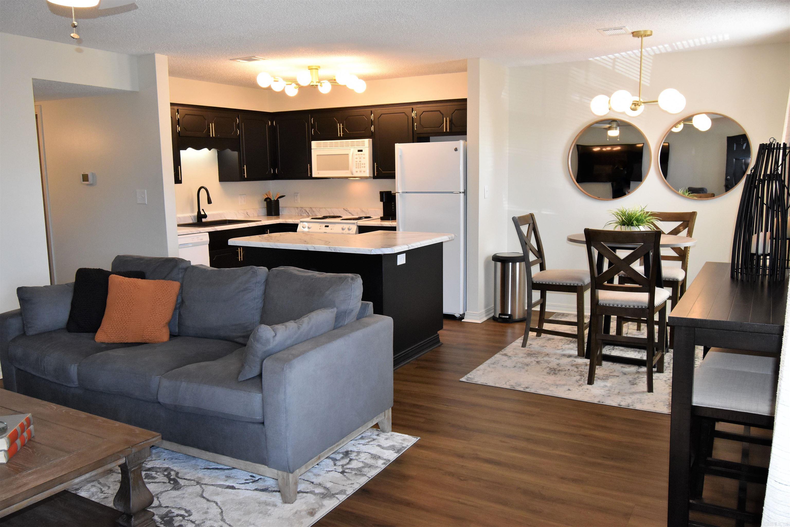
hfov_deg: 61.9
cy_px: 264
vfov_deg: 43.6
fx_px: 658
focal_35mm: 30
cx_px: 395
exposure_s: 1/200
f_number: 5.6
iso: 1600
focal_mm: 20
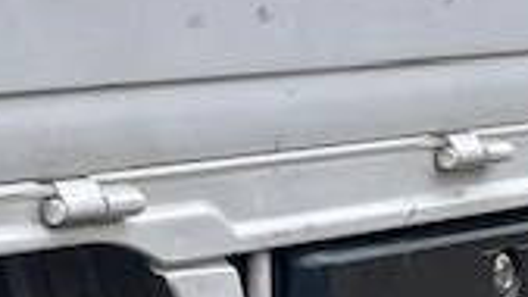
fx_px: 2884
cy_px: 178
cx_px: -475
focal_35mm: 206
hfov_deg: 9.8
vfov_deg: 5.9
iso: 100
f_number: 1.6
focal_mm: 5.1
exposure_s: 1/120
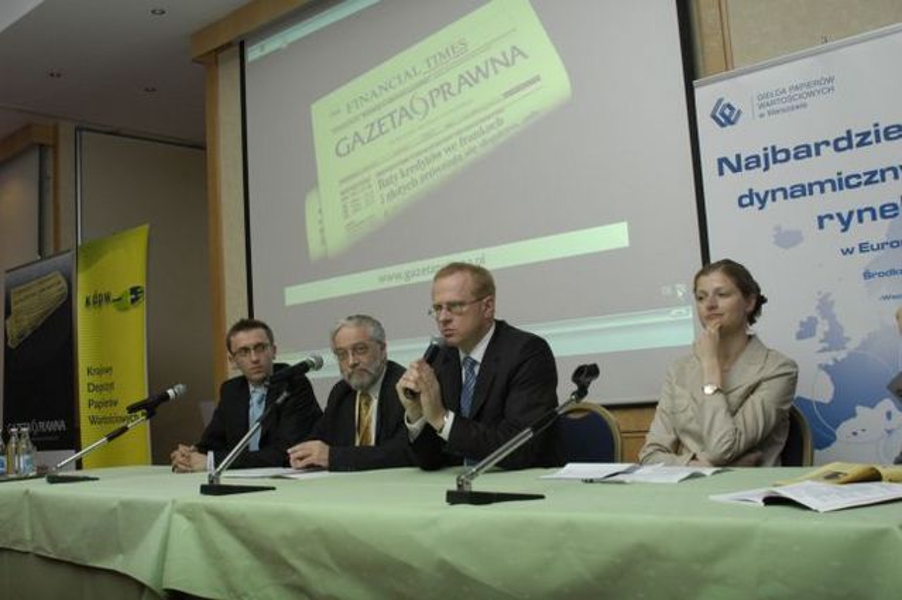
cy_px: 300
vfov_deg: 36.8
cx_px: 451
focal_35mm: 36
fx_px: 901
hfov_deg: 53.2
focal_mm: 24
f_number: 4.5
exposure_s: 1/50
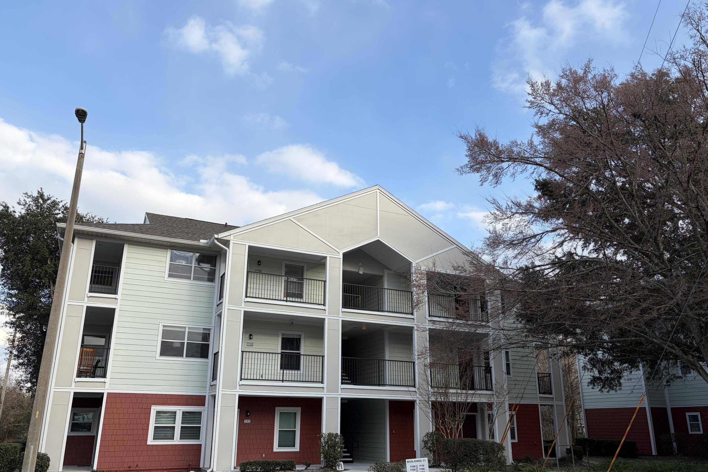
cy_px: 262
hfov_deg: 65.5
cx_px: 359
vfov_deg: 46.3
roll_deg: +0.0
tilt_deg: +17.7
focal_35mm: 28
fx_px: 551
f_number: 1.6
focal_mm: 5.96
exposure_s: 1/1420
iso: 50
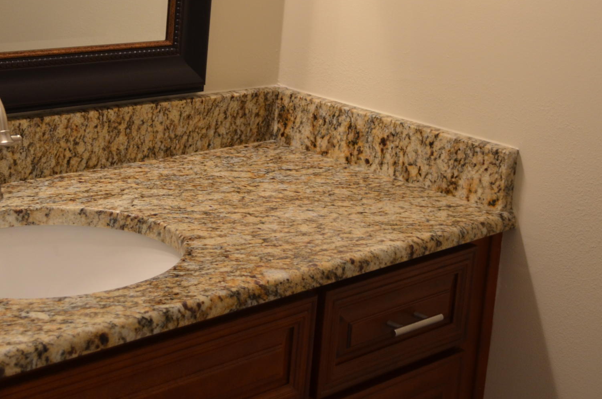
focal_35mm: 72
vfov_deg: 18.6
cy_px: 59
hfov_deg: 27.9
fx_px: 1202
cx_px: 184
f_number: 4.5
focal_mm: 24
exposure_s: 1/80
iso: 400
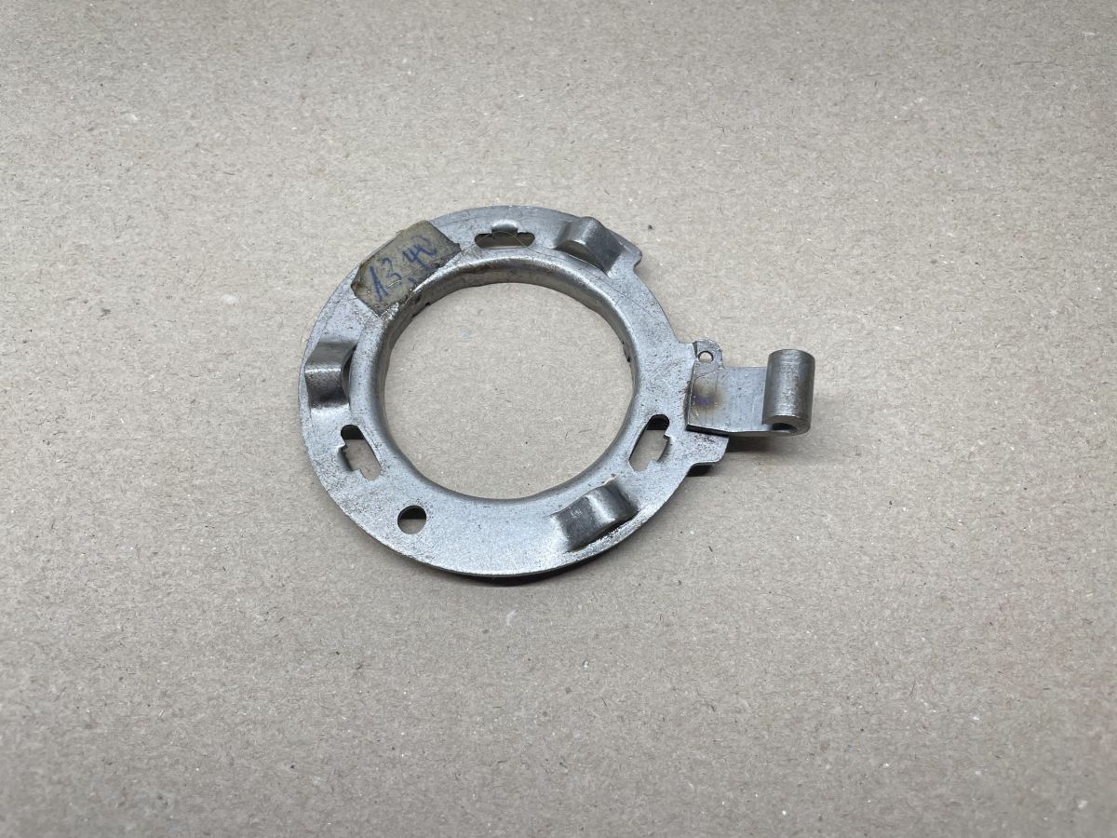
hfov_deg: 67.3
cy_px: 419
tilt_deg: -65.9
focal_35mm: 26
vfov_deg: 53.1
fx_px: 839
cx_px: 558
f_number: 1.6
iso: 64
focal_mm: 4.2
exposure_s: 1/100
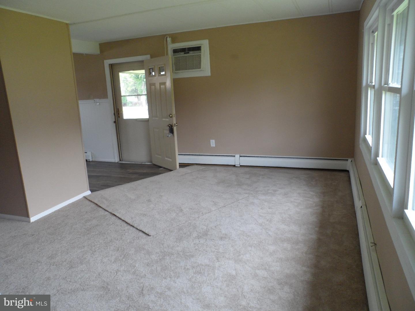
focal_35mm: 26
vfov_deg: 53.1
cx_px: 208
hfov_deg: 67.3
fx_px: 312
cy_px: 156
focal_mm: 4.9
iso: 80
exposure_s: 1/45
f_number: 3.3
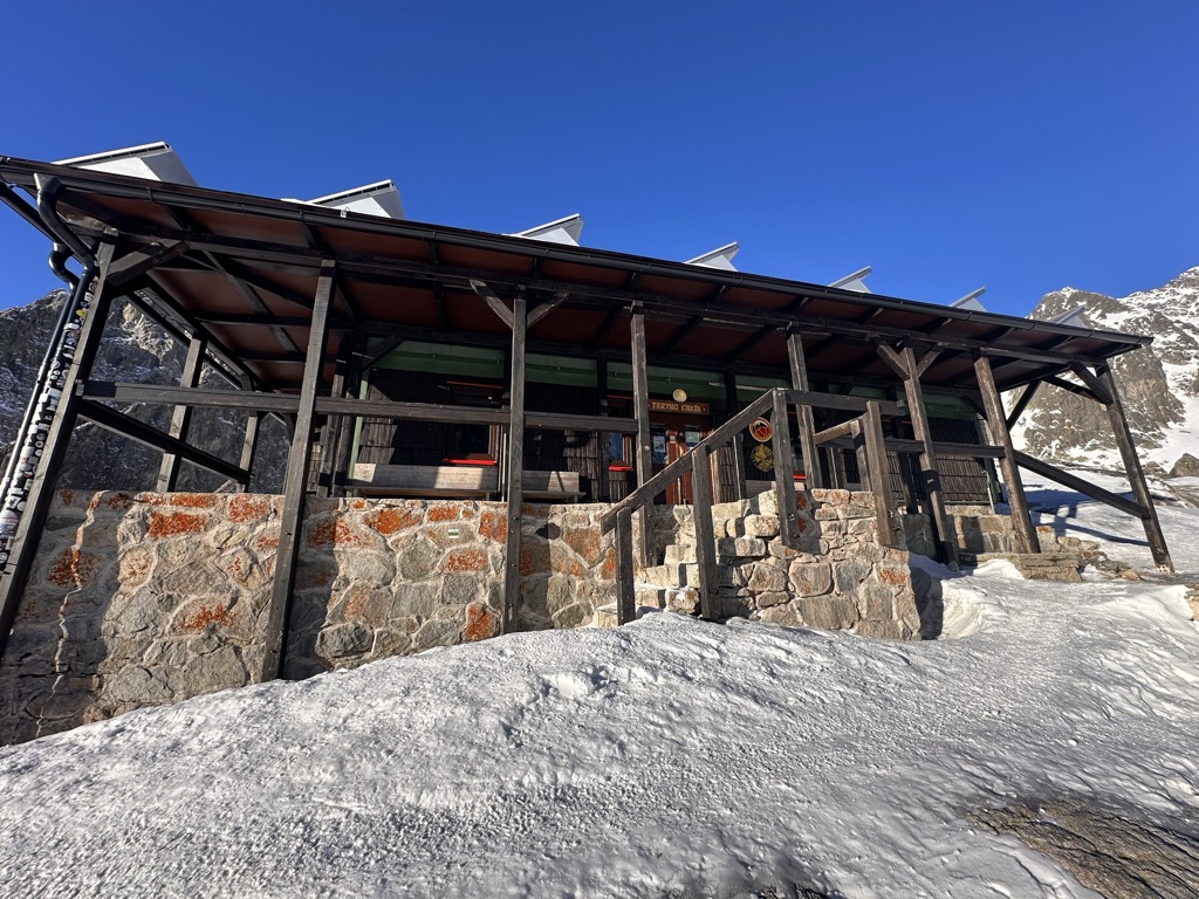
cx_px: 600
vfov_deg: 85.7
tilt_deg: +15.8
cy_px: 450
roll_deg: +0.8
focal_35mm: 14
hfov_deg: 102.1
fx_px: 485
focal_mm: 2.22
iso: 40
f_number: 2.2
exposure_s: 1/690
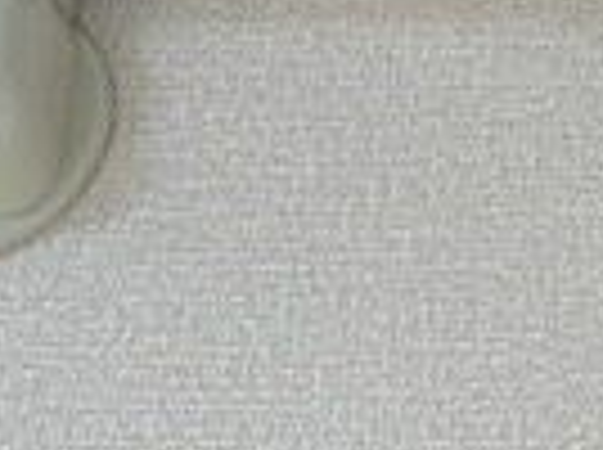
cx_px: 706
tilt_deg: +33.7
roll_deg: +0.5
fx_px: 2000
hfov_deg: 16.5
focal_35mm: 115
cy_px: -454
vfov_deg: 11.5
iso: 64
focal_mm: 6.86
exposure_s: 1/121
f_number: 1.78
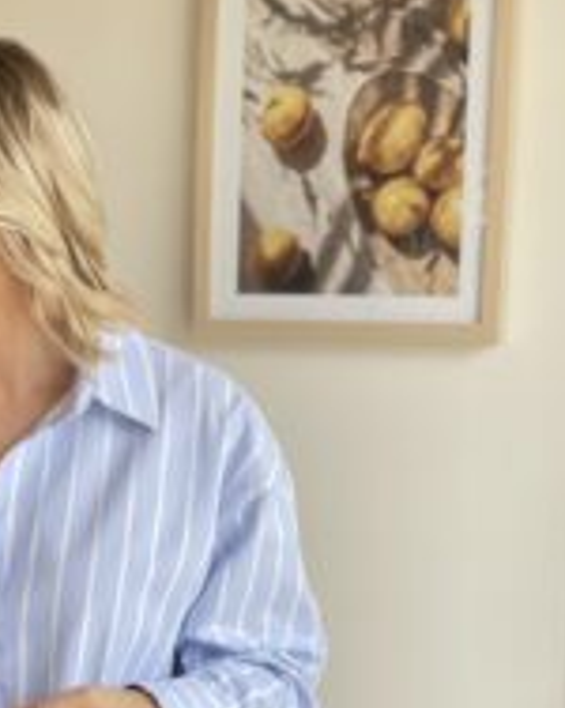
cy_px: 531
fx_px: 2261
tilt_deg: -4.3
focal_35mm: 108
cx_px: 53
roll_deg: -0.8
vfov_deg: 17.7
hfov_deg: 14.1
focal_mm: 6
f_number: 2
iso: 160
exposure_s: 1/122
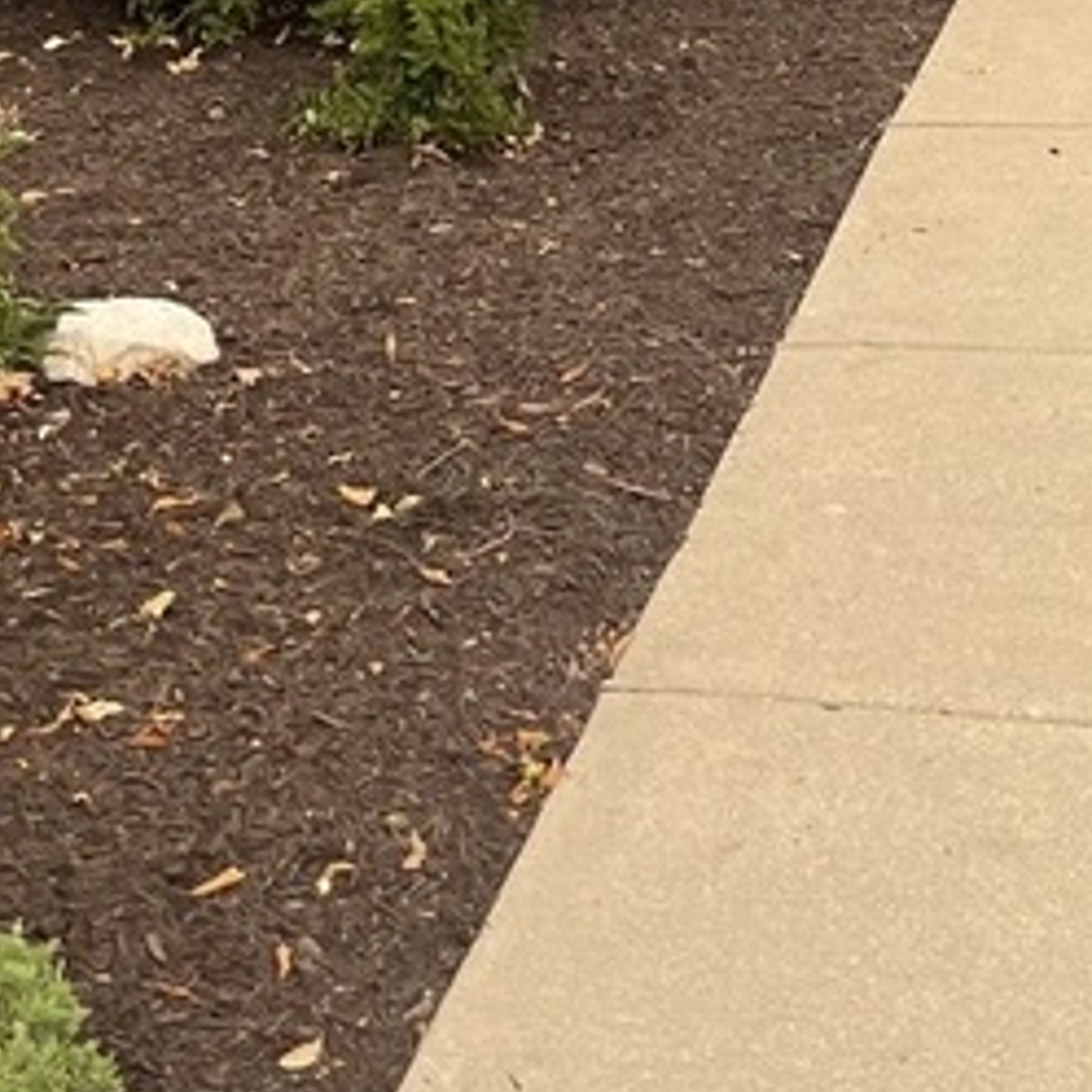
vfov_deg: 15.4
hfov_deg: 18.1
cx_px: 680
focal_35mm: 96
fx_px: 3426
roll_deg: +2.1
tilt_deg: +5.4
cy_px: -912
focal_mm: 5.1
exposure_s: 1/129
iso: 32
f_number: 1.6
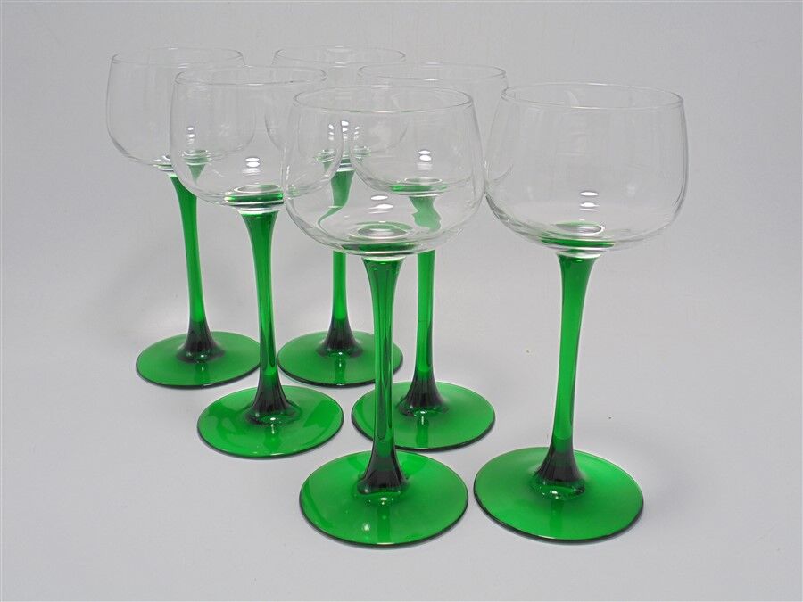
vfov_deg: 37.7
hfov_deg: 49.0
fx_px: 881
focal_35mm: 38
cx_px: 402
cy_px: 301
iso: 100
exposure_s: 1/60
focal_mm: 6.9
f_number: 4.2
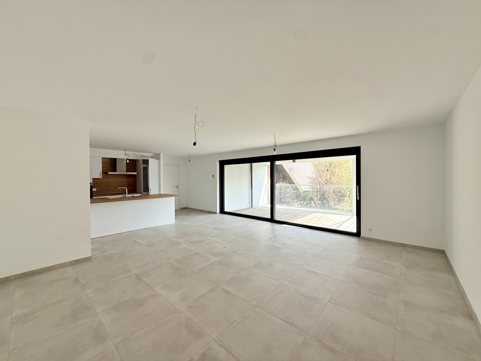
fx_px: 195
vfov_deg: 85.7
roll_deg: +0.4
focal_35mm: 14
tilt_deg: -0.7
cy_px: 180
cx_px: 240
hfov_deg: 102.1
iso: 64
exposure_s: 1/191
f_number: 2.2
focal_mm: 2.22
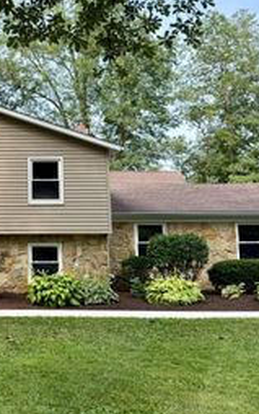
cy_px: 169
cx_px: -8
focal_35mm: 50
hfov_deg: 24.5
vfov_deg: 40.1
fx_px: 564
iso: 100
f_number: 1.78
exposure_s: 1/1618
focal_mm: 6.76
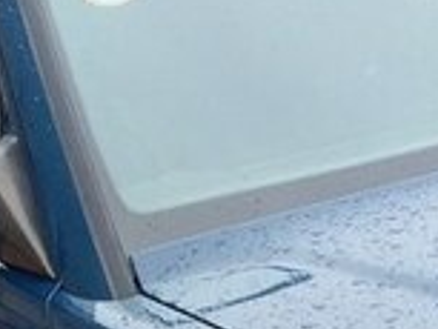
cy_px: 508
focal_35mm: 134
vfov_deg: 10.7
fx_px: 1697
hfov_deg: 14.6
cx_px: 341
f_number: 2.2
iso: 40
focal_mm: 3.3
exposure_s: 1/100
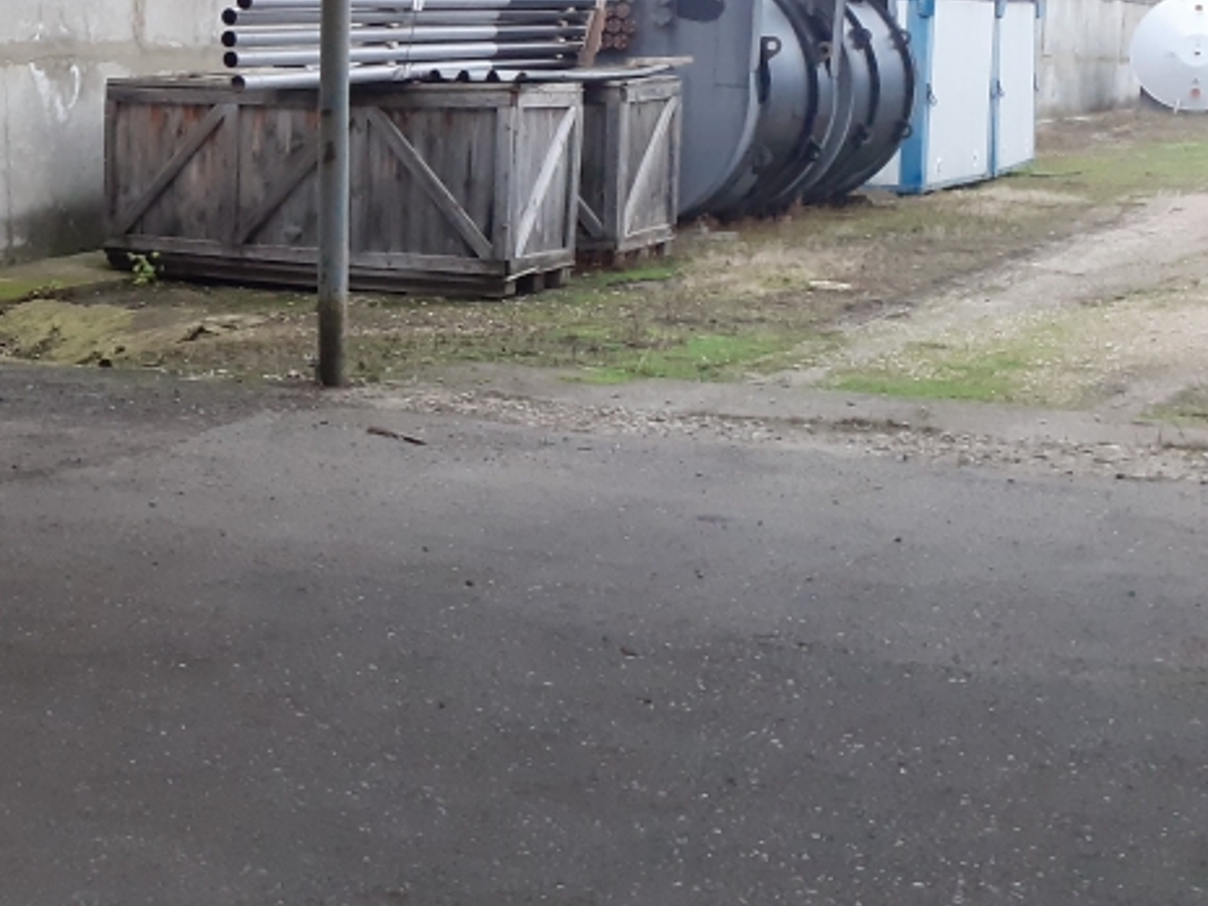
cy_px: 255
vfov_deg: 24.2
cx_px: -133
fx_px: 2094
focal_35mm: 60
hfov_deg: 29.0
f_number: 1.9
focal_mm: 3.6
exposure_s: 1/25
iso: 200
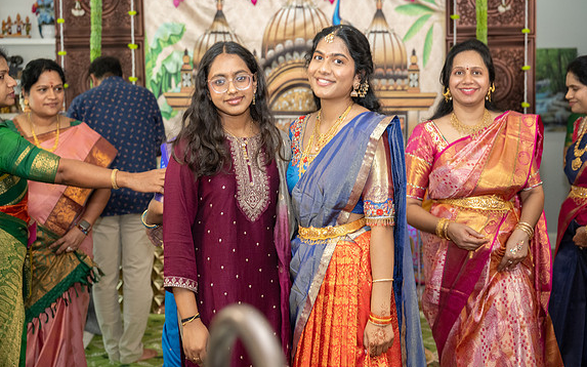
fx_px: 992
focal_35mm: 62
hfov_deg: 33.0
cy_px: 176
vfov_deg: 20.9
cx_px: 296
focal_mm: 60
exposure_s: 1/160
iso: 1600
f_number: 4
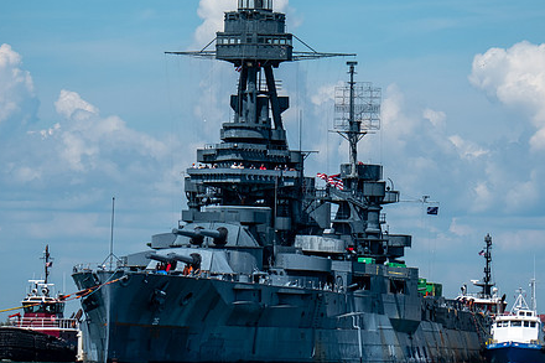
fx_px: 6083
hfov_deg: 5.1
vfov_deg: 3.4
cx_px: 301
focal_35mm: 402
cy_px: 183
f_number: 6.4
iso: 200
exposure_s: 1/1500
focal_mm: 200
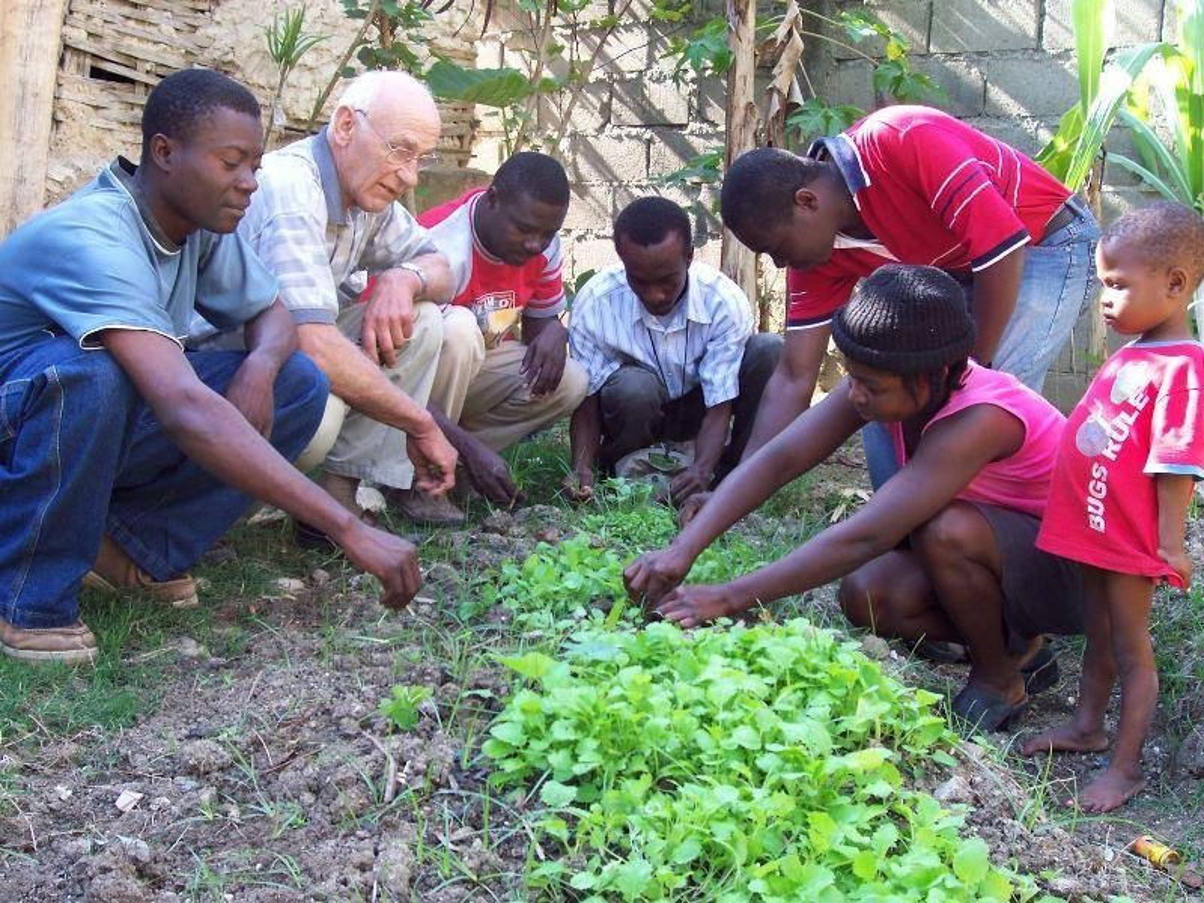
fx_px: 1461
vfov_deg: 34.3
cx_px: 602
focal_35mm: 42
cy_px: 452
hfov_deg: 44.8
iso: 80
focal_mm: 7
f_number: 2.9
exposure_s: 1/86.3
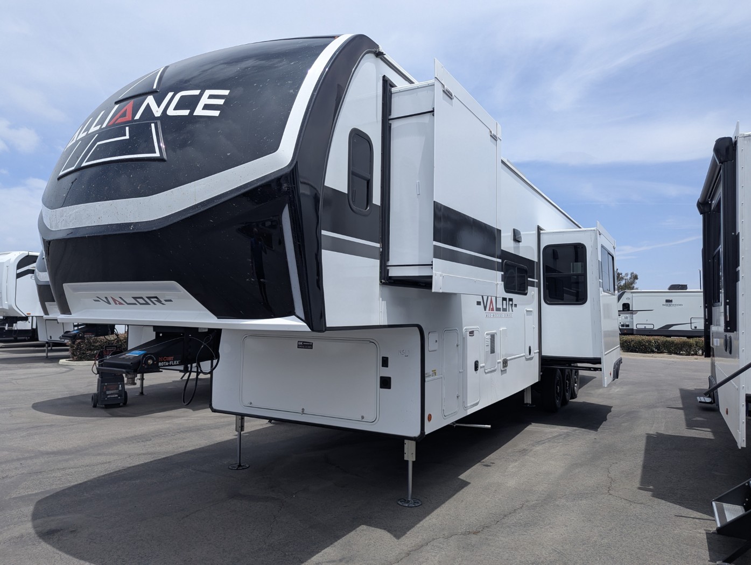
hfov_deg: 71.5
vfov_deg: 56.9
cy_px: 282
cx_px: 376
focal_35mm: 24
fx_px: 521
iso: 49
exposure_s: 1/2762
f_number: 1.85
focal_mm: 6.81
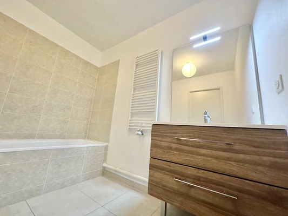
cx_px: 144
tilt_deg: +11.4
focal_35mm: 14
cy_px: 108
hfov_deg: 102.1
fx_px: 117
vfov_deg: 85.7
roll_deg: -4.8
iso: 250
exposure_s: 1/100
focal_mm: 2.22
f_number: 2.2
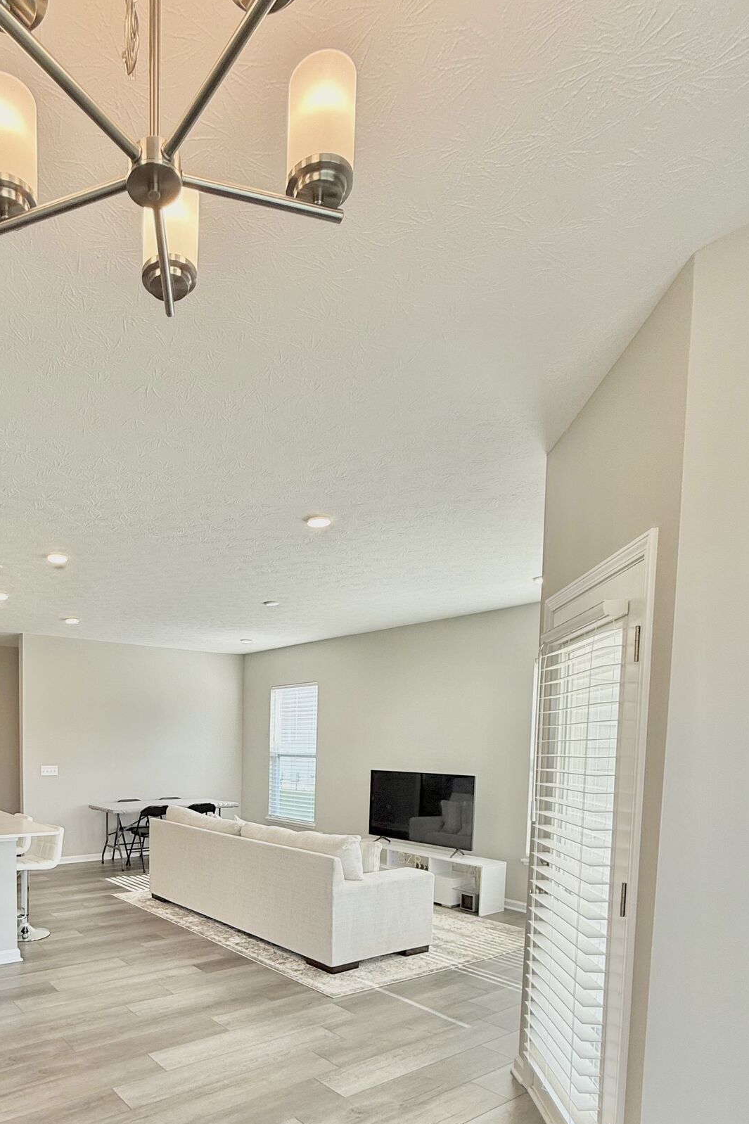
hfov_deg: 56.3
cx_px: 178
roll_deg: -0.9
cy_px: 791
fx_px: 655
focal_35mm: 21
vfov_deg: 77.3
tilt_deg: -2.4
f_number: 2.2
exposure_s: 1/128
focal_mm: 2.22
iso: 64
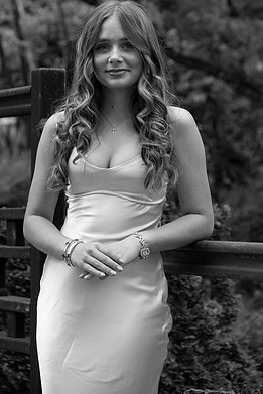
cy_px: 169
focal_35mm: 161
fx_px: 1763
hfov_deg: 8.5
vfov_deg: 12.8
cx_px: 124
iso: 1250
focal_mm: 140
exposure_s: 1/800
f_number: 6.3
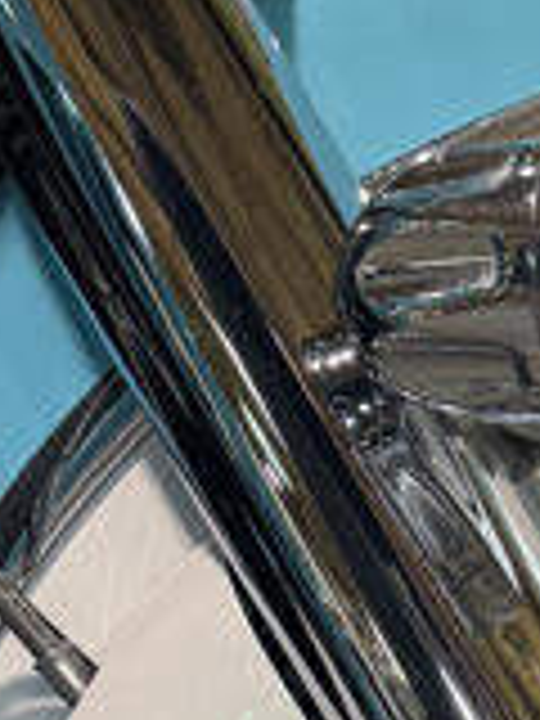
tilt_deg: -11.1
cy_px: 819
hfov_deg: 9.4
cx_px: 828
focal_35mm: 154
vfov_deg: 12.6
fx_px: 3203
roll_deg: +5.4
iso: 160
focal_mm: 6.76
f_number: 1.78
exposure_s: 1/120
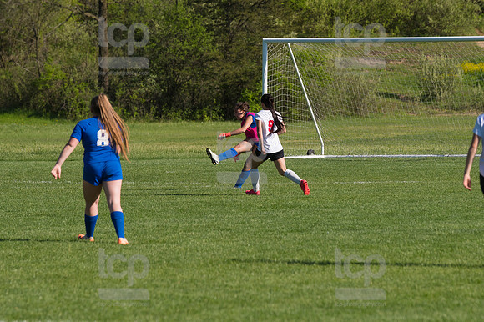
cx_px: 242
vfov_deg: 4.6
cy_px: 161
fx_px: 4031
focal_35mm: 300
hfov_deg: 6.9
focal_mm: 200
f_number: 5.6
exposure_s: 1/1600
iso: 250
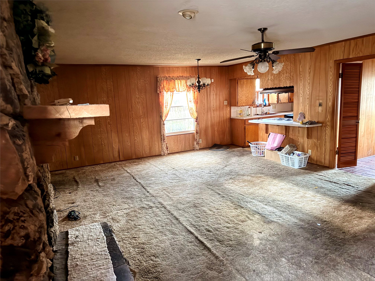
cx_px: 188
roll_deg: +3.3
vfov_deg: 56.8
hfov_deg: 71.6
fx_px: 260
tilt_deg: -9.6
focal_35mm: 24
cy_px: 140
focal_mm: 6.76
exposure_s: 1/17
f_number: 1.78
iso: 1250
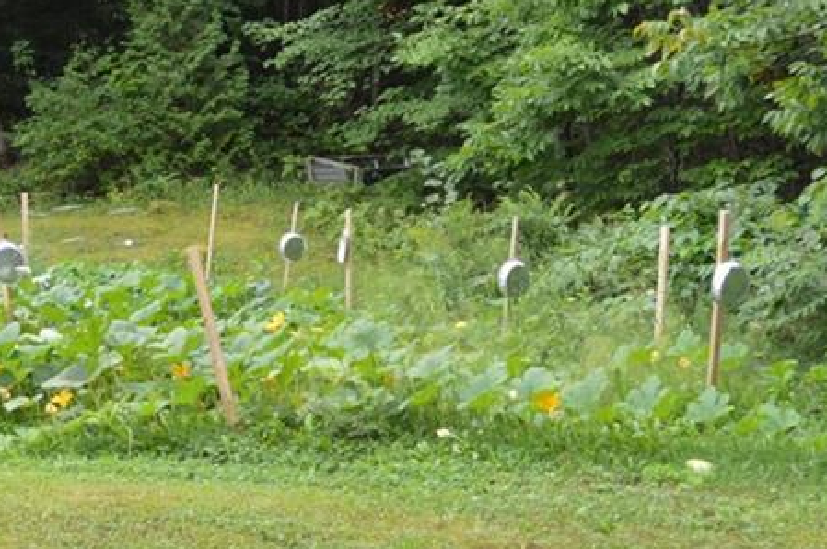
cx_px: 227
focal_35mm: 89
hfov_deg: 22.7
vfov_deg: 15.3
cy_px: 236
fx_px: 2042
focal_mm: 26
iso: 125
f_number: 5.6
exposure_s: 1/125
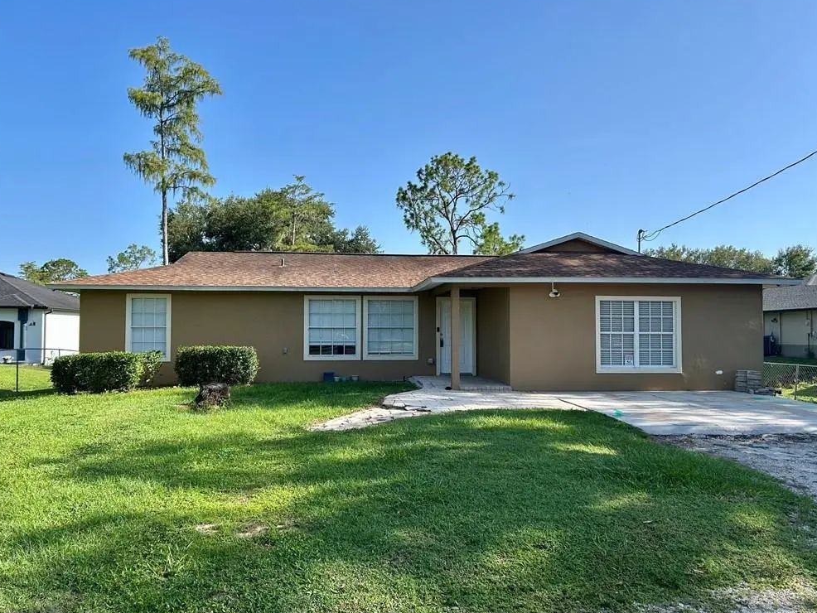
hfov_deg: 65.3
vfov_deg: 51.4
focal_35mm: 27
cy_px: 307
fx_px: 637
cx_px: 412
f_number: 1.5
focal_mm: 5.7
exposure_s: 1/2695
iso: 50
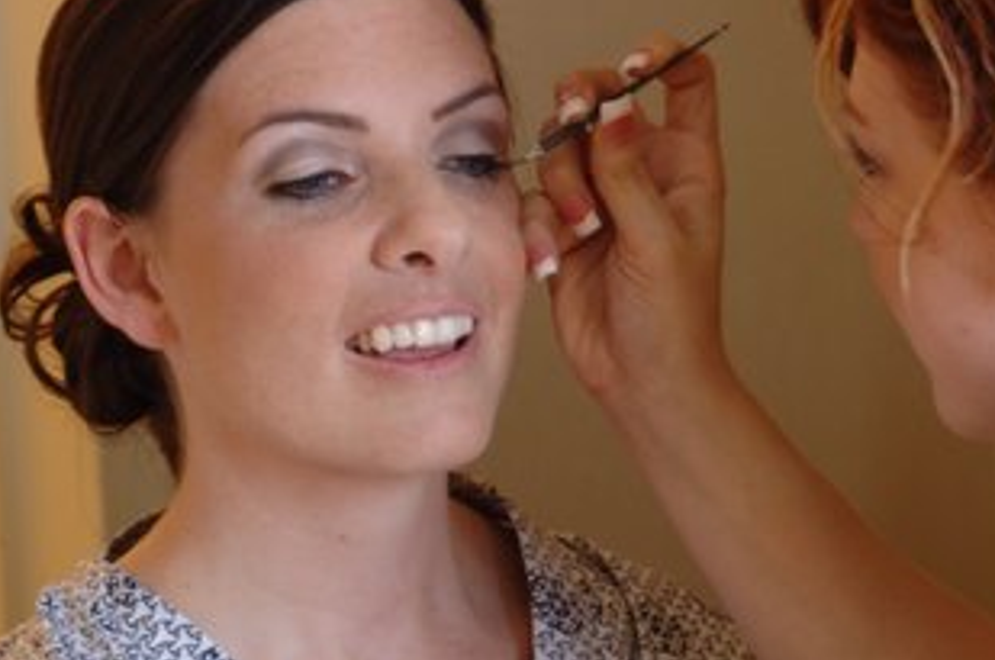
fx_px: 7286
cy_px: 240
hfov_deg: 7.8
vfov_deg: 5.2
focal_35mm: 264
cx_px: 911
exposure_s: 1/6
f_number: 5
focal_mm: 85
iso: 400
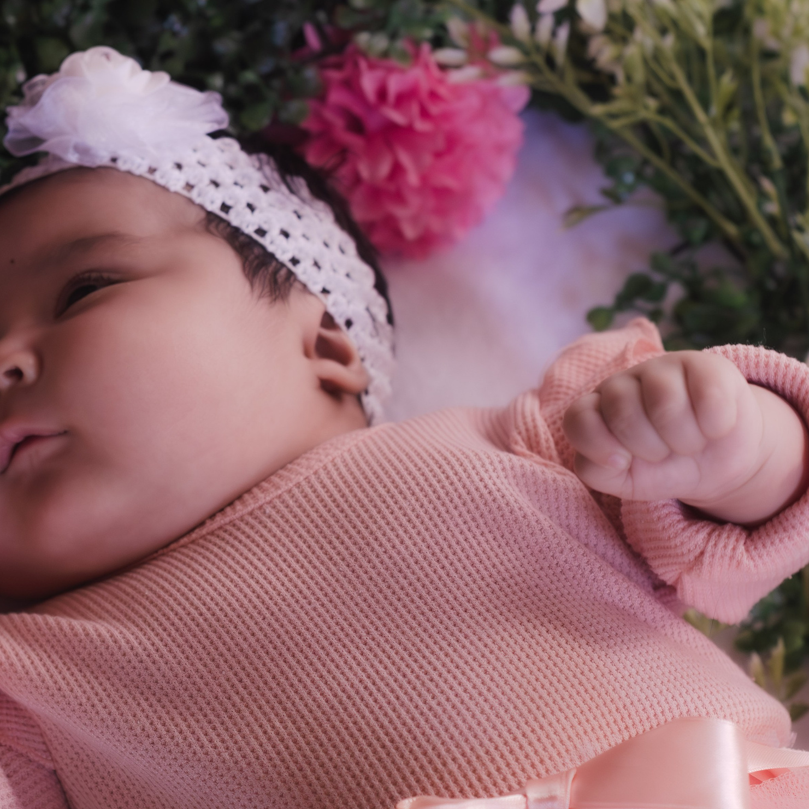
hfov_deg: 15.8
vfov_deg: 15.8
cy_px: 435
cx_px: 243
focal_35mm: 110
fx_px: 2909
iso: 1000
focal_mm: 50
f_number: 4
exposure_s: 1/320
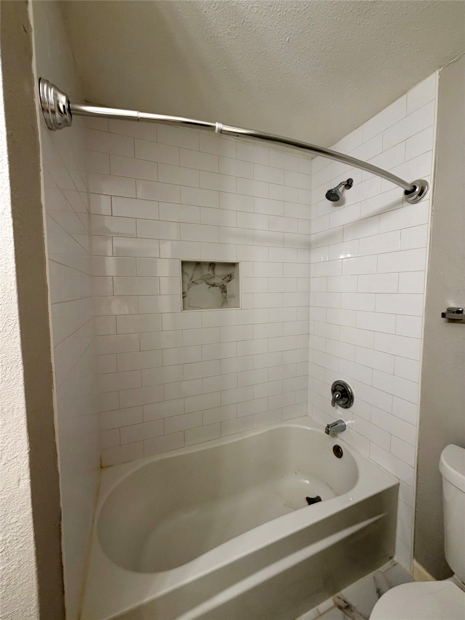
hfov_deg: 85.7
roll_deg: +0.2
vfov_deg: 102.1
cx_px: 232
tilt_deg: -3.6
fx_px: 251
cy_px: 310
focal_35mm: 14
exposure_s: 1/60
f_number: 2.2
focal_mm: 2.22
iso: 200
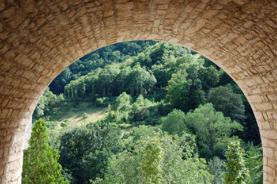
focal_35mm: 60
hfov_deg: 33.4
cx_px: 138
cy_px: 92
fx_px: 461
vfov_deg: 22.6
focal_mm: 40
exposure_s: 1/125
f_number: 5.6
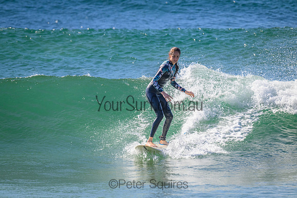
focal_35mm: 650
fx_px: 5364
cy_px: 99
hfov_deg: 3.2
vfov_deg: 2.1
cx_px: 148
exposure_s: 1/1600
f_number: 11
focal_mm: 650
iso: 1000
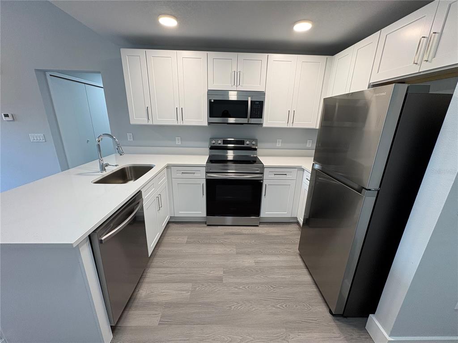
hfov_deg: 102.1
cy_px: 172
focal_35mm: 14
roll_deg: -0.9
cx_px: 229
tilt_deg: -16.4
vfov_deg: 85.7
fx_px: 185
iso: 125
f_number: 2.2
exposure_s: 1/60
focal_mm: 2.22
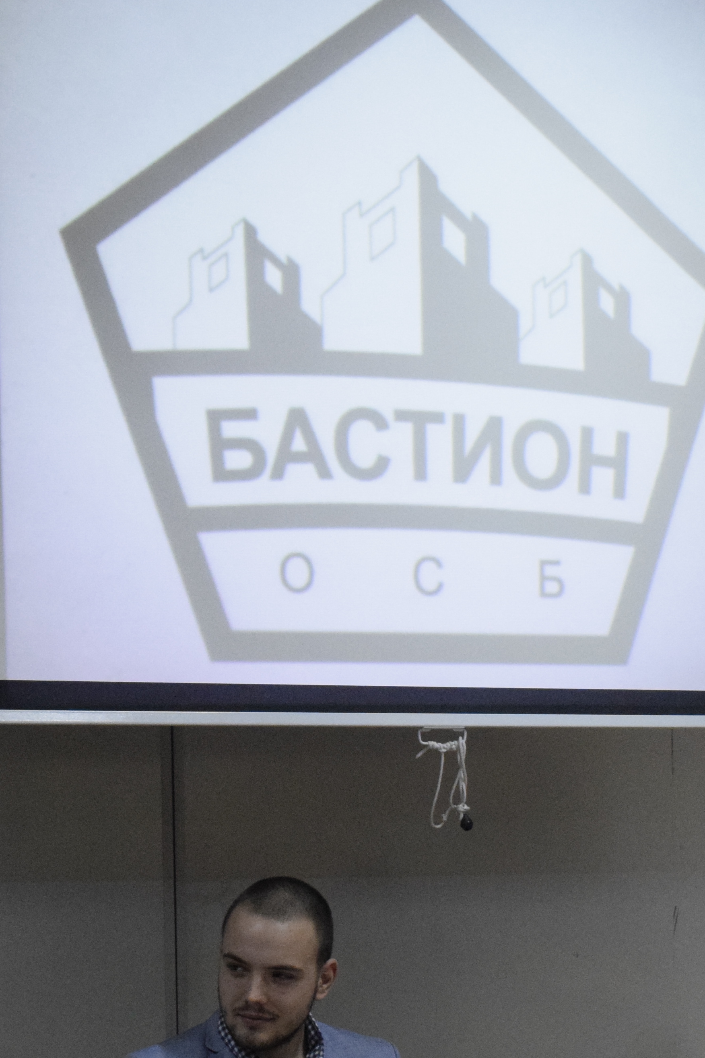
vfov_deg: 19.2
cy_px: 757
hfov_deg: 12.9
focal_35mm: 106
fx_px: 3118
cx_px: 309
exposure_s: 1/100
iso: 3200
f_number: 6.3
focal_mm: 31
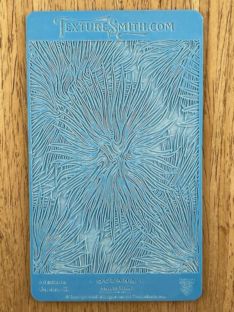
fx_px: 234
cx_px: 117
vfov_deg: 67.3
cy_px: 156
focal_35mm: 26
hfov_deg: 53.1
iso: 50
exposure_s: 1/1209
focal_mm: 5.7
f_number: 1.5
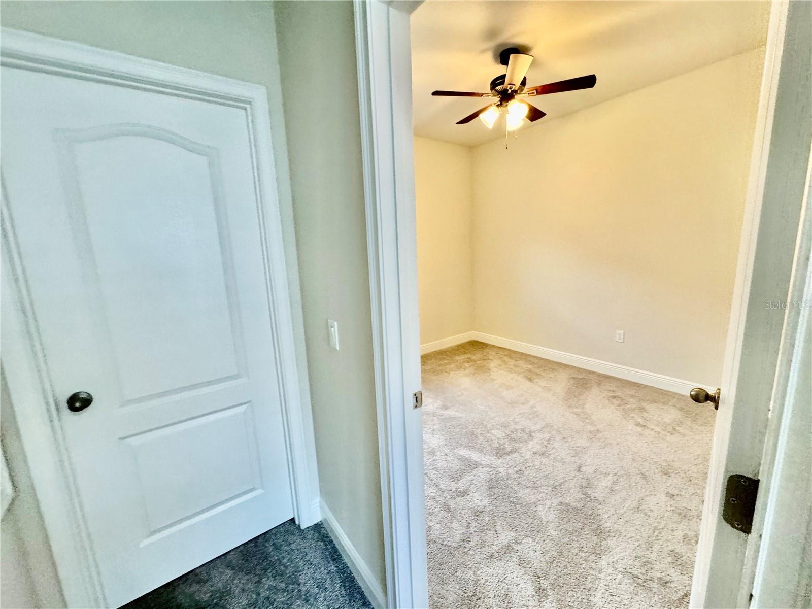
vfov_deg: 85.7
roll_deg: -0.2
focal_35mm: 14
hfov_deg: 102.1
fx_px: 328
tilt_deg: -9.0
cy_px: 304
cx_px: 406
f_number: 2.2
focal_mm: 2.22
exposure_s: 1/120
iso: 320
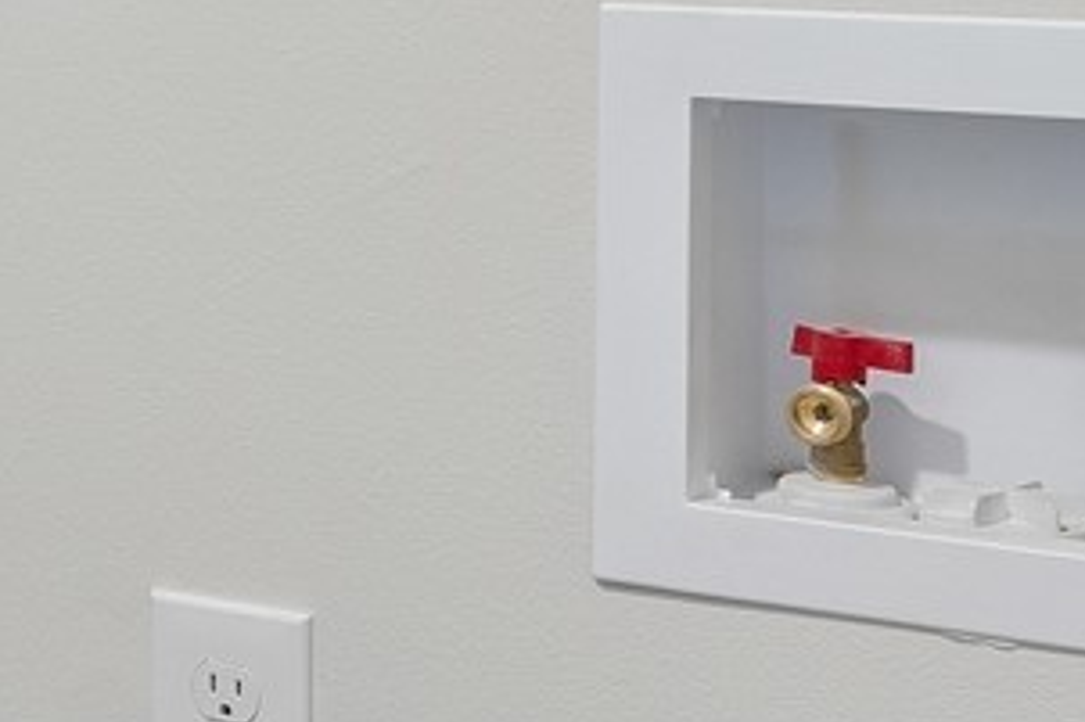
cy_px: -70
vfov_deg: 12.5
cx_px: -920
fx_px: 3253
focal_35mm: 108
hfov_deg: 15.9
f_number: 8
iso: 200
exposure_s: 1/6
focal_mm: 16
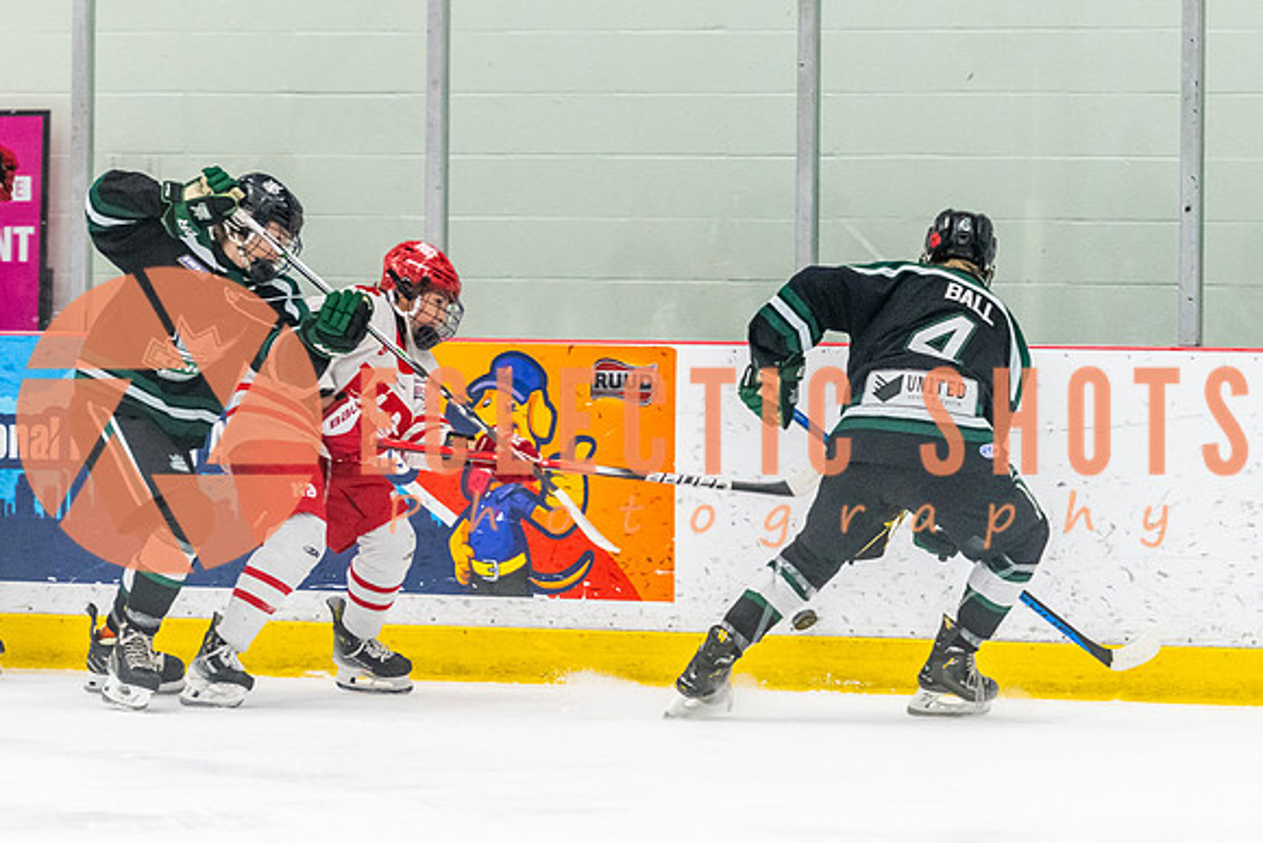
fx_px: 9710
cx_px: 454
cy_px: 502
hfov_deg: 7.4
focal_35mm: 277
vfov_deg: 5.0
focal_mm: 170
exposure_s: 1/800
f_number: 2.8
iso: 4000
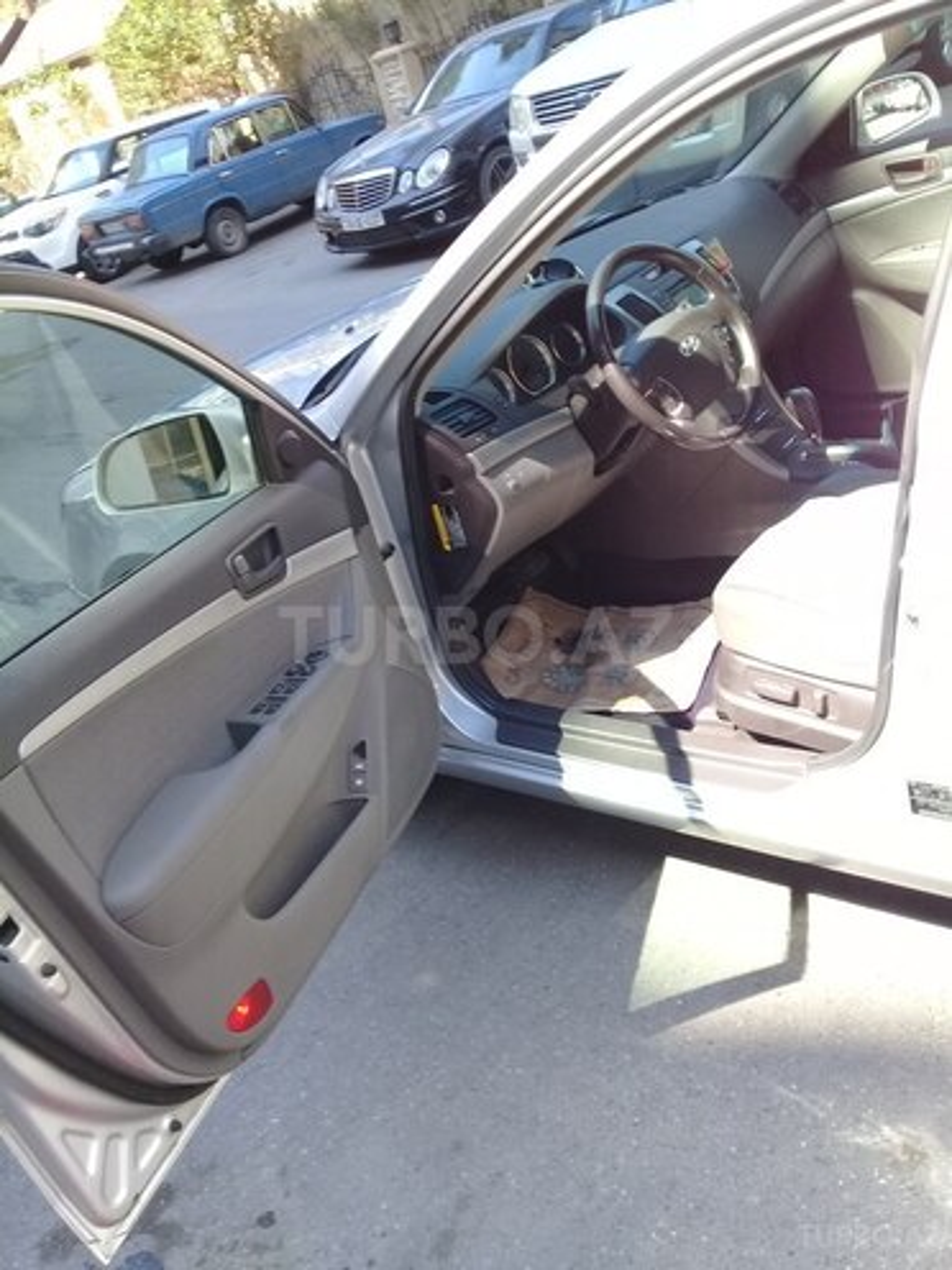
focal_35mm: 31
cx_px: 476
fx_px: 1137
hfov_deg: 45.4
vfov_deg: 58.4
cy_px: 635
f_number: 2.2
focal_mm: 3.3
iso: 50
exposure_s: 1/100
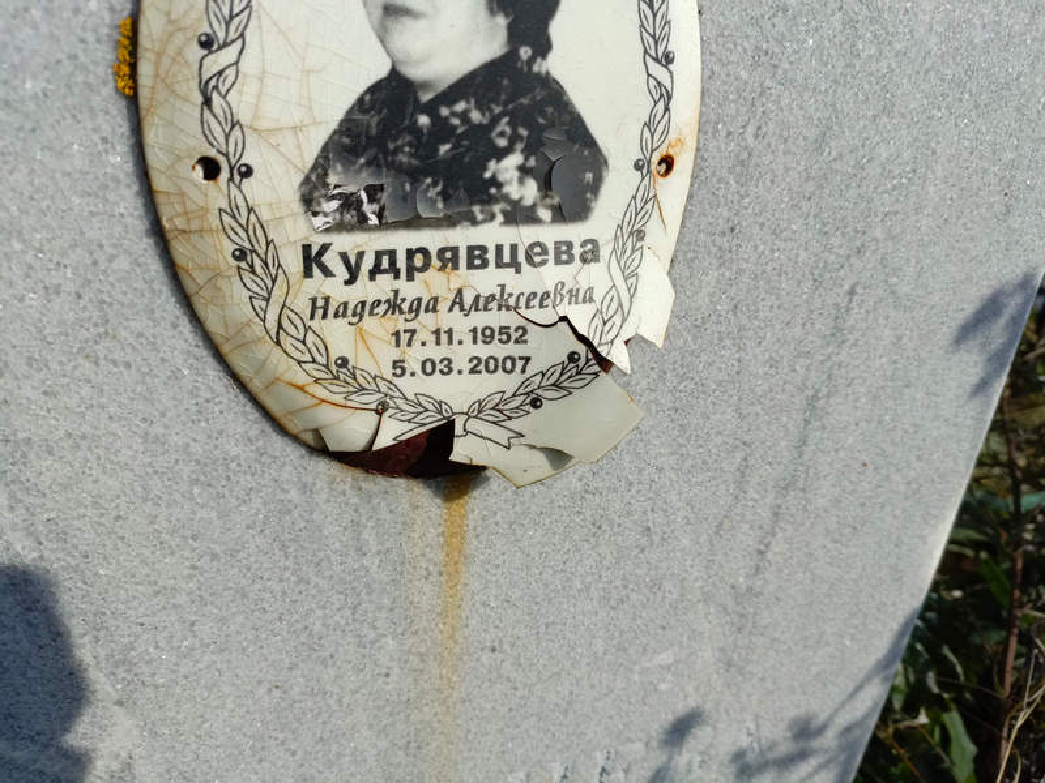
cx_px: 522
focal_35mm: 25
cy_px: 392
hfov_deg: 69.4
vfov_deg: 54.9
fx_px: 755
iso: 109
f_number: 1.69
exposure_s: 1/1984
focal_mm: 4.76
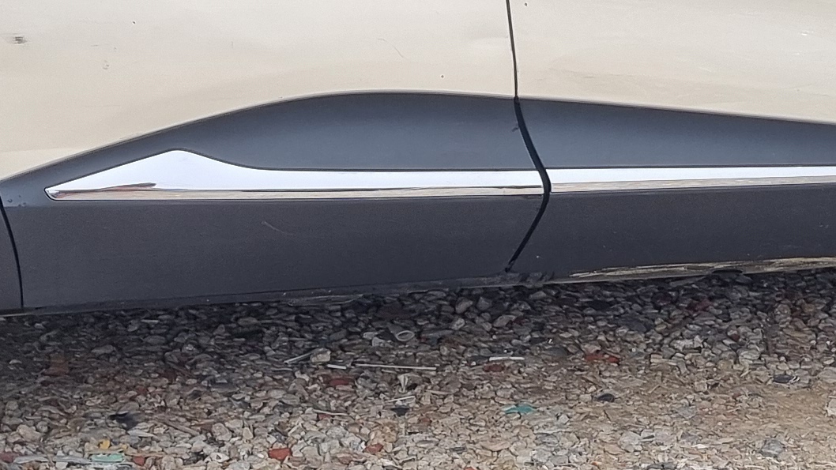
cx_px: 436
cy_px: 132
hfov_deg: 19.8
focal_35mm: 108
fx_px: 2394
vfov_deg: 11.2
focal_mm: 5.4
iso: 50
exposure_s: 1/2240
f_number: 1.8
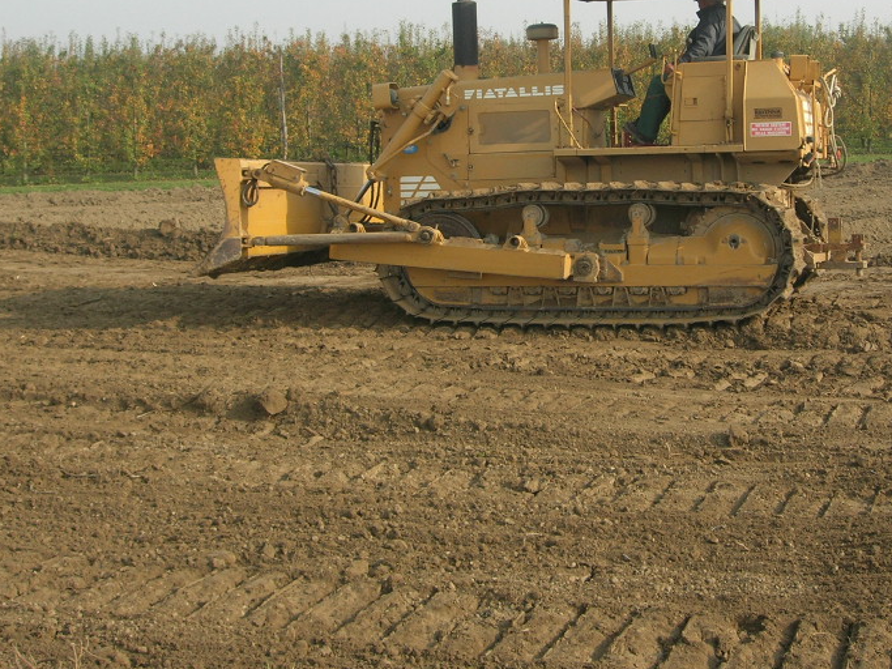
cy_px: 180
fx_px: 1469
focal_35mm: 57
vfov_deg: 25.4
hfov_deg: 33.5
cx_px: 580
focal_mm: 7.8
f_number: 4.8
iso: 64
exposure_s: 1/333
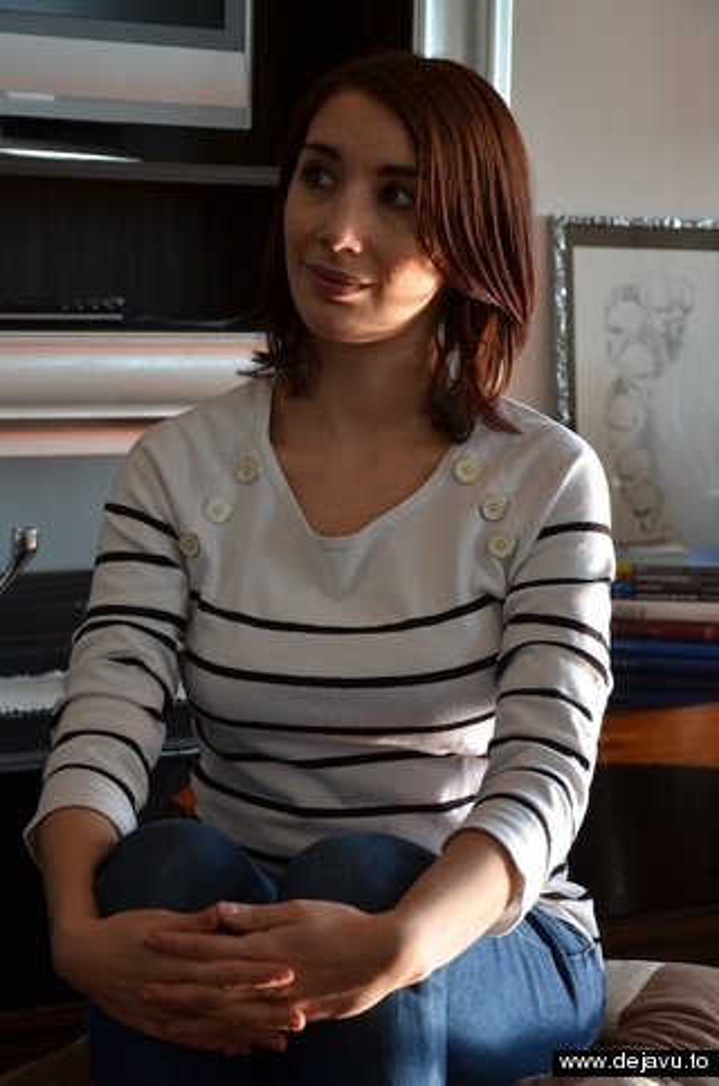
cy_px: 543
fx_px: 2166
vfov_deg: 28.1
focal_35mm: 72
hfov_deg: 18.8
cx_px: 360
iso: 320
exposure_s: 1/125
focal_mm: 48
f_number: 5.6
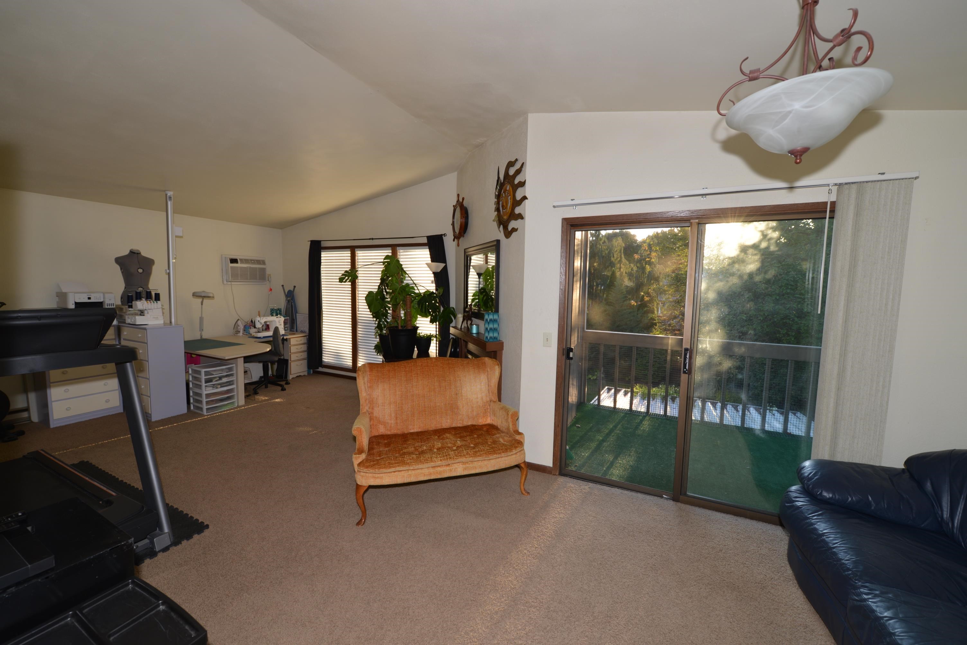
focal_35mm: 14
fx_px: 376
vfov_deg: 81.3
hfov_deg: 104.2
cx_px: 484
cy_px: 322
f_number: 5
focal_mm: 14
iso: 200
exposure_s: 1/100
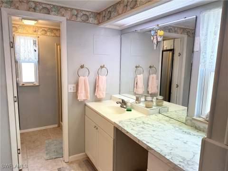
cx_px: 114
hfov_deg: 71.6
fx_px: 158
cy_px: 86
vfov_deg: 56.8
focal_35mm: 24
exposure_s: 1/120
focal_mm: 6.86
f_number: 1.78
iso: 80
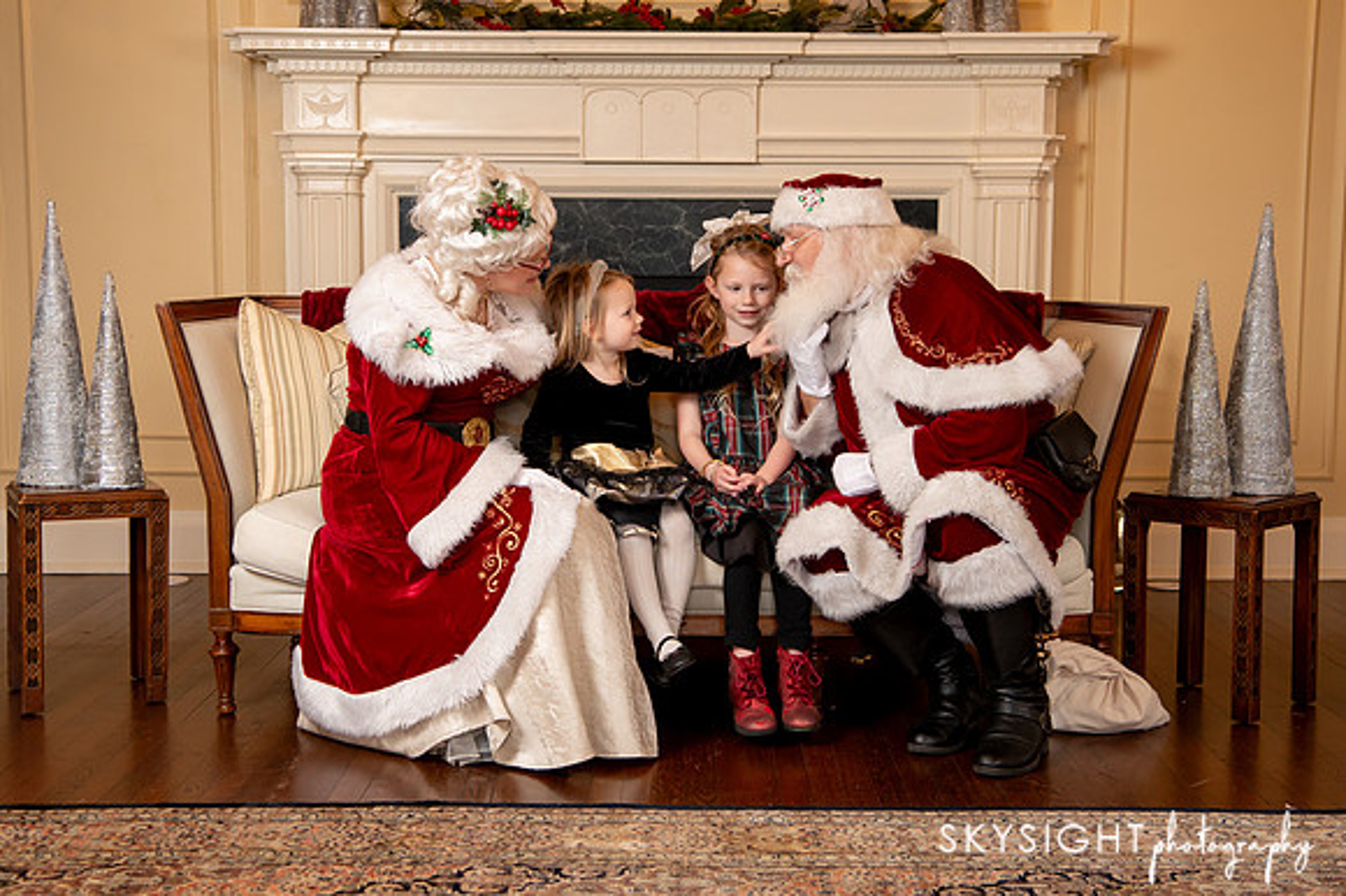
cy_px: 450
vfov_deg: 24.9
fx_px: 2031
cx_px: 646
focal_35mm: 54
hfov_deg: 36.7
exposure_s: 1/200
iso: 1000
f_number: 4.5
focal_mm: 46
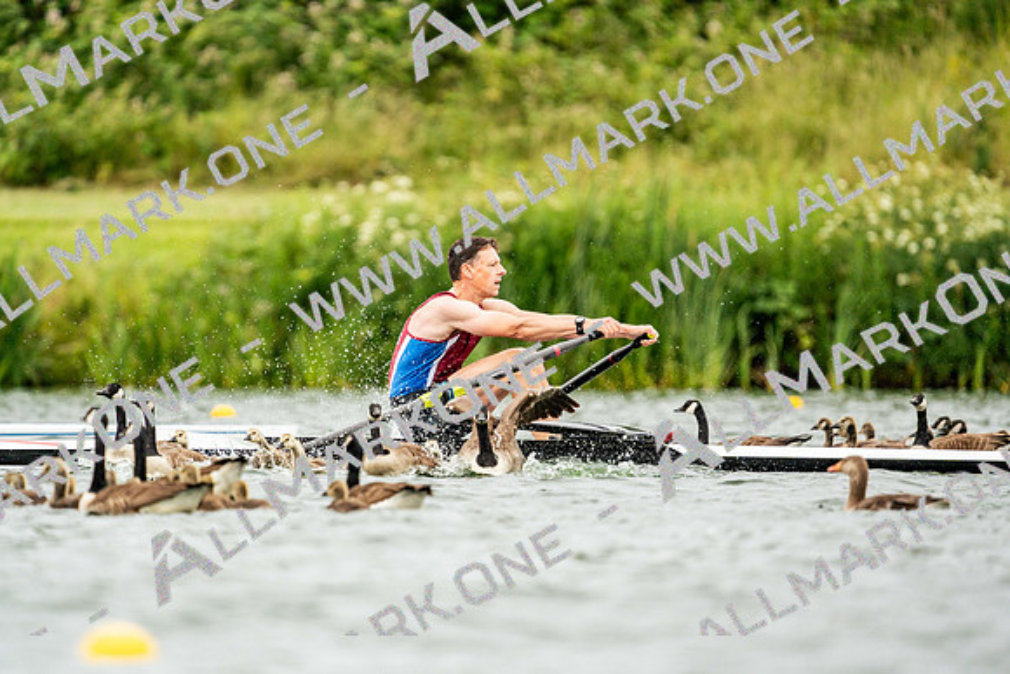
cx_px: 505
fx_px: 16836
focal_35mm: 600
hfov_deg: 3.4
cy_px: 337
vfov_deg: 2.3
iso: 1600
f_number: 6.3
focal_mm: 600
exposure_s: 1/2000
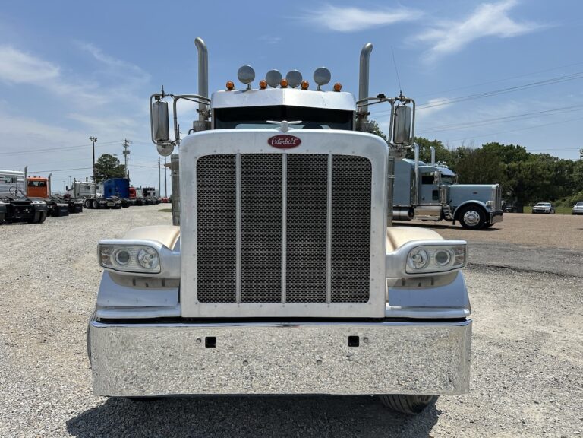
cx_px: 292
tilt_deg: -2.7
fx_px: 404
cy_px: 219
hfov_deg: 71.6
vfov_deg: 56.8
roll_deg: +0.2
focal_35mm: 24
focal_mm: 6.86
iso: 80
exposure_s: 1/7576
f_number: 1.78
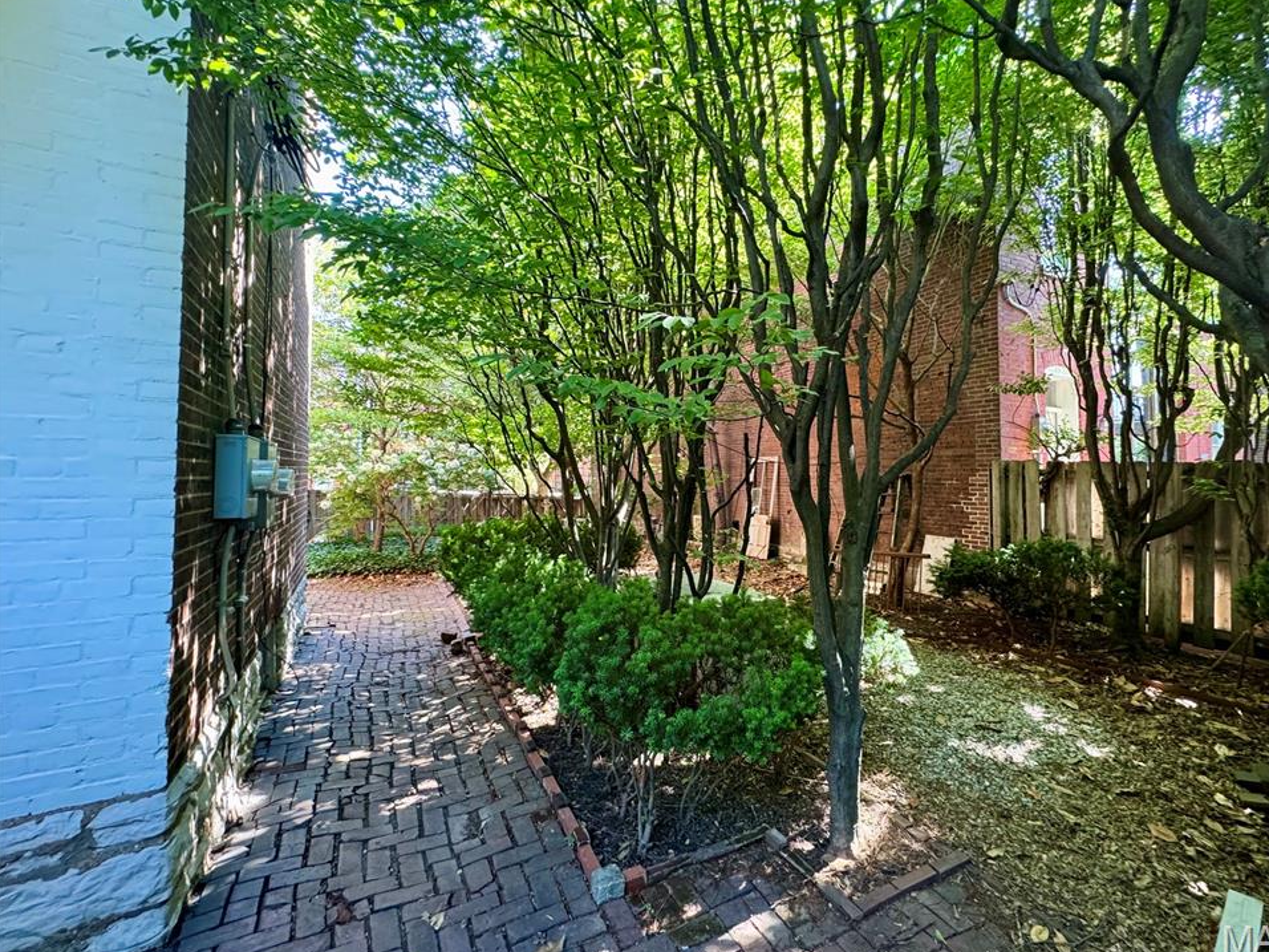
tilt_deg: +1.8
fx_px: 550
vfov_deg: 81.7
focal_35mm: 15
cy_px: 458
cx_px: 676
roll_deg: -0.1
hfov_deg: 98.0
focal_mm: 2.22
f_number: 2.2
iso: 320
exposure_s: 1/99
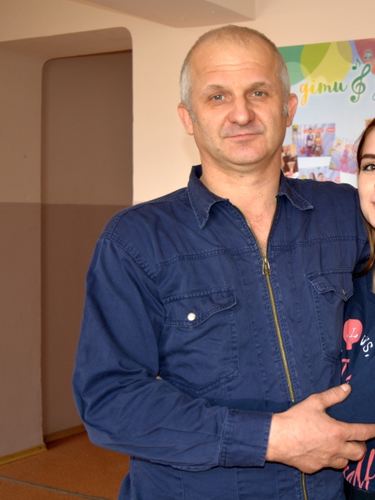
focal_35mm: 57
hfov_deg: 24.8
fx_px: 823
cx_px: 346
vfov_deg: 33.8
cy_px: 250
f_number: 4
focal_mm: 26
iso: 220
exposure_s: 1/30
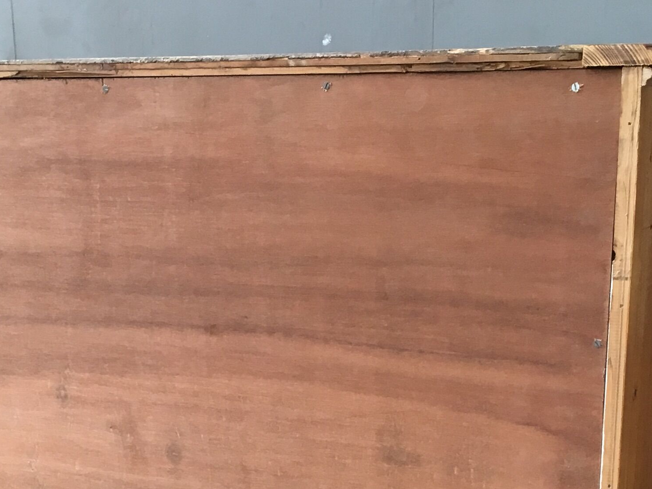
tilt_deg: -18.0
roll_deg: +0.1
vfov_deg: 17.8
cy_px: 581
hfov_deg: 24.7
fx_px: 1488
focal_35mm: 79
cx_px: 291
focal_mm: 4.15
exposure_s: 1/33
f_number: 2.2
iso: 80
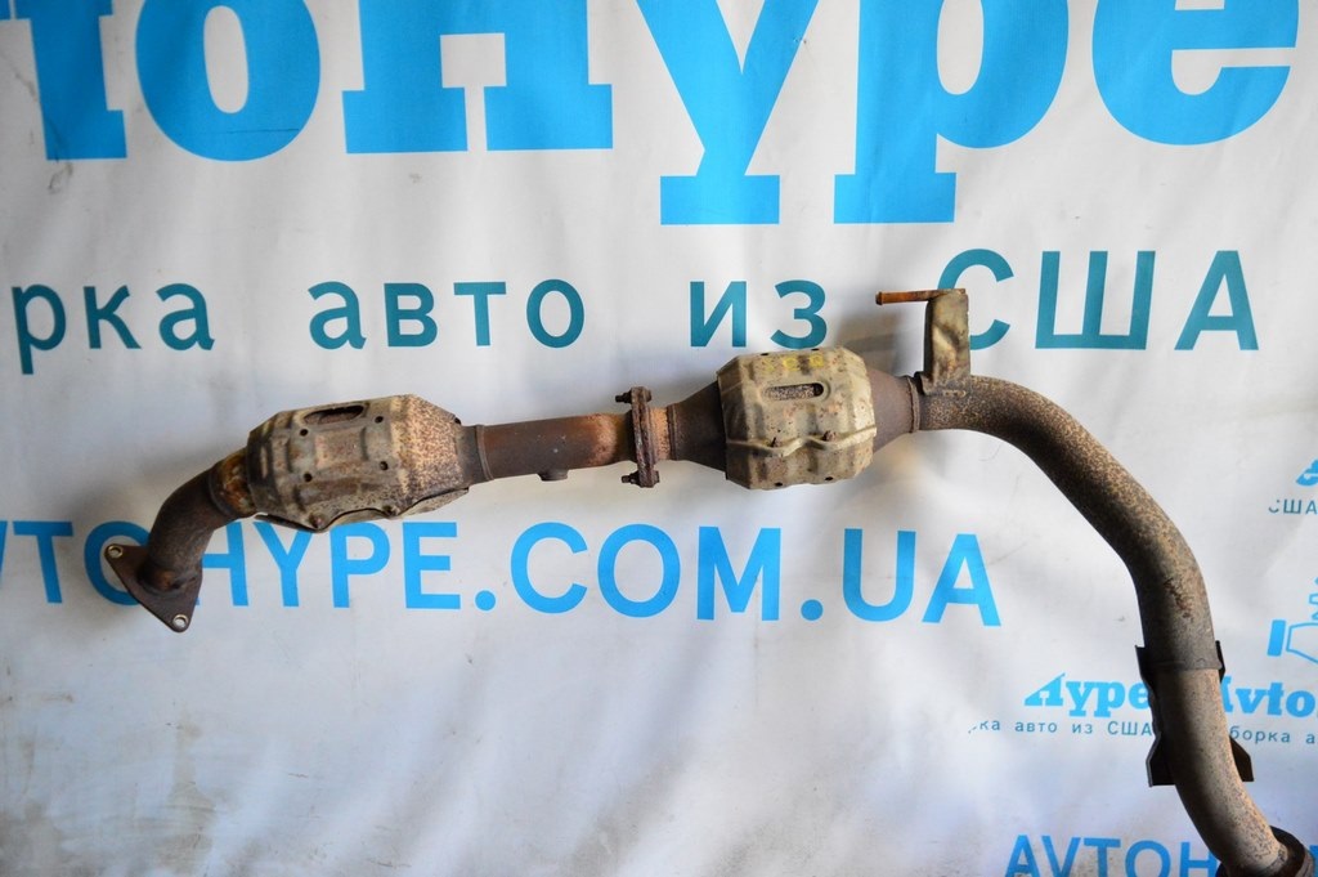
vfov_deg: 47.9
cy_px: 438
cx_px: 659
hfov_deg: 67.4
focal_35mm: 27
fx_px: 988
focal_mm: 18
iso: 3200
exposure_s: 1/320
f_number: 3.5
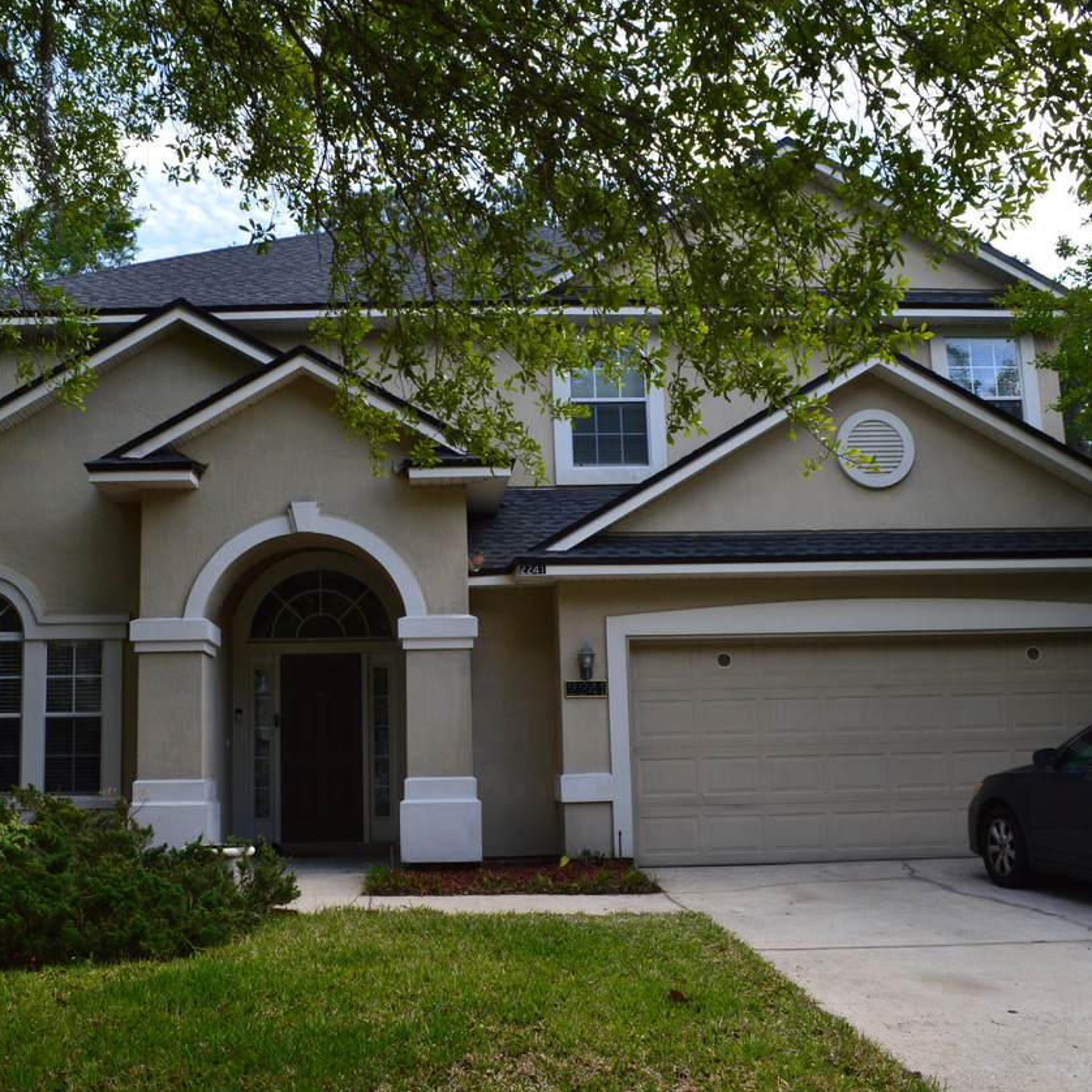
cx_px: 421
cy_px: 545
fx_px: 1249
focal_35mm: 35
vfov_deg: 47.2
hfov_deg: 46.9
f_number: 10
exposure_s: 1/250
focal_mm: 18
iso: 400
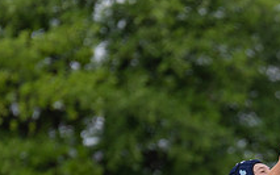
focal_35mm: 1027
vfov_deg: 1.3
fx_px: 7835
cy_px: 373
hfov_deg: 2.0
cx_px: 237
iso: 100
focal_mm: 200
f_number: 2.8
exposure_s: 1/2000
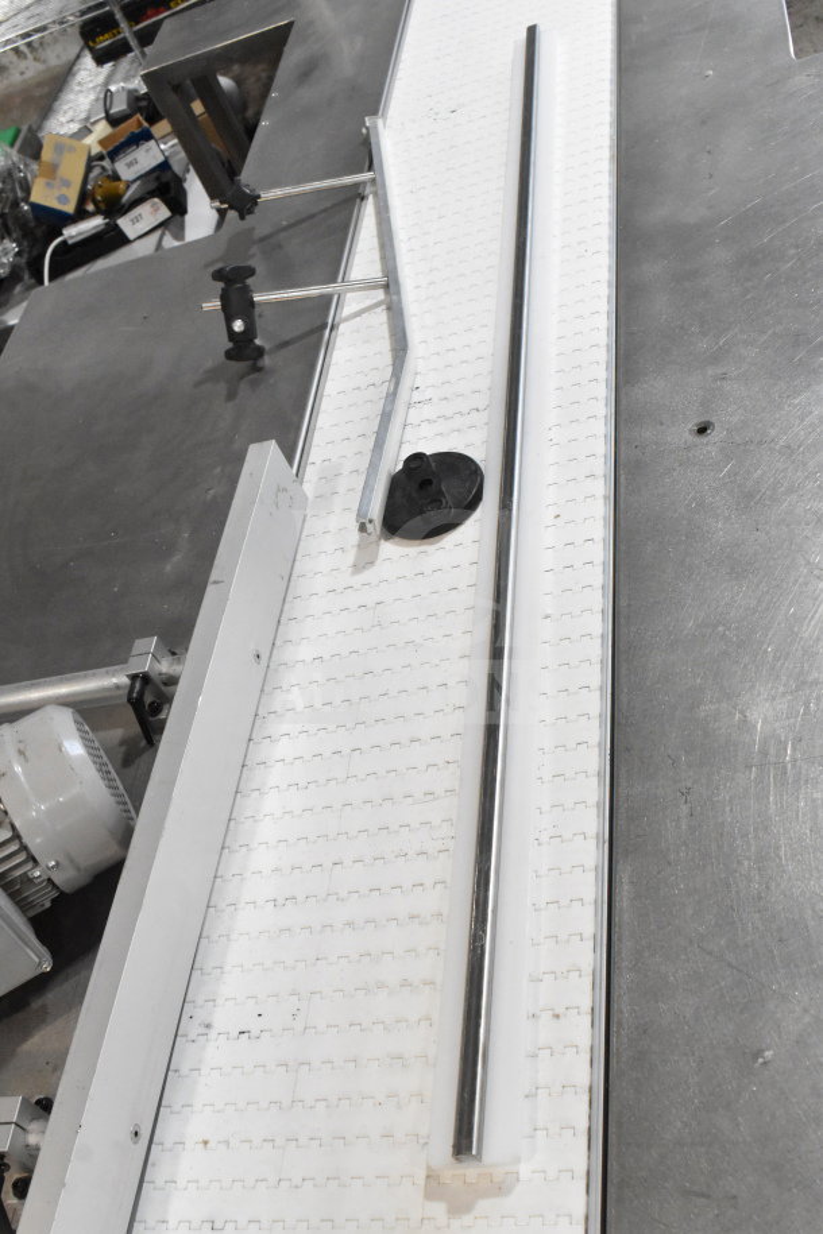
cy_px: 617
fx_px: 1389
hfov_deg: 33.0
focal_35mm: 40
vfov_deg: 47.9
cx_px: 412
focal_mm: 27
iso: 6400
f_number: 10
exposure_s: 1/400
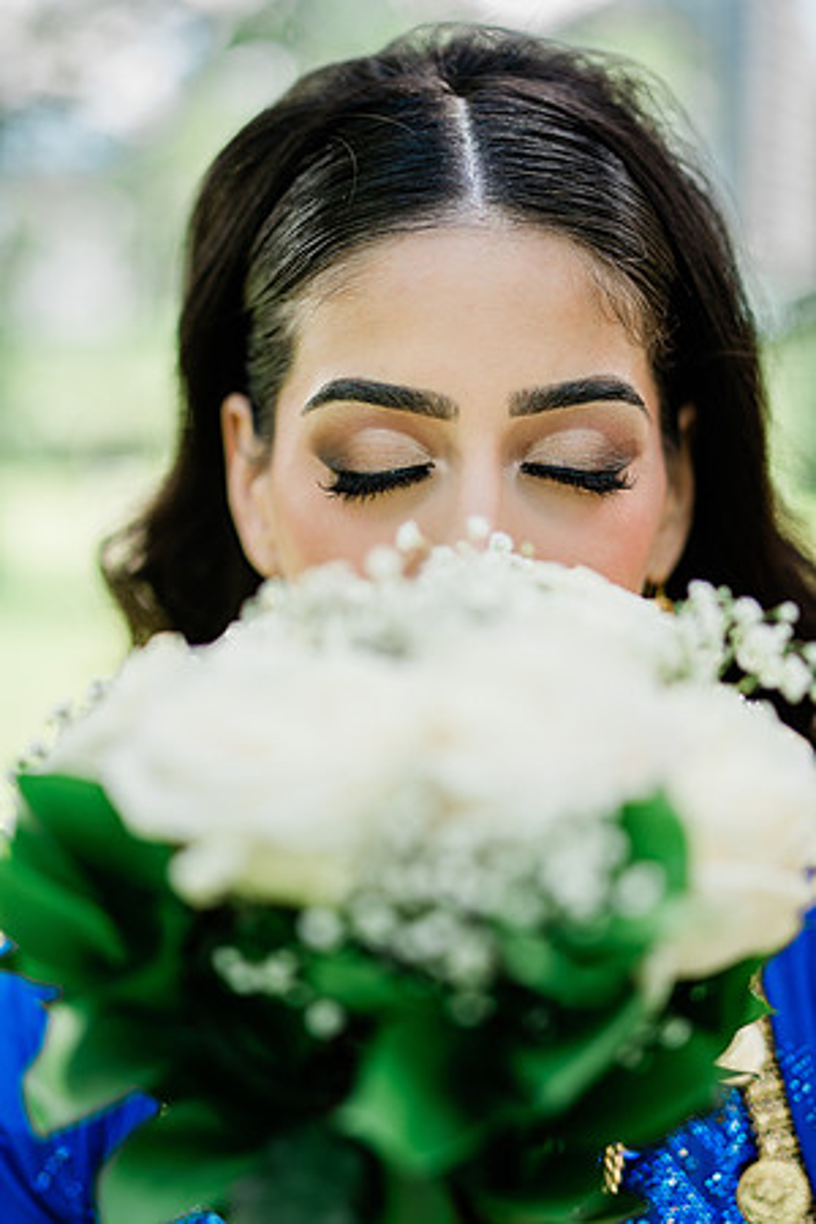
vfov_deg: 38.2
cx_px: 408
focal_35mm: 52
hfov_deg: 26.0
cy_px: 612
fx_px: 1768
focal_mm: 35
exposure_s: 1/1000
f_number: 1.2
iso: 125
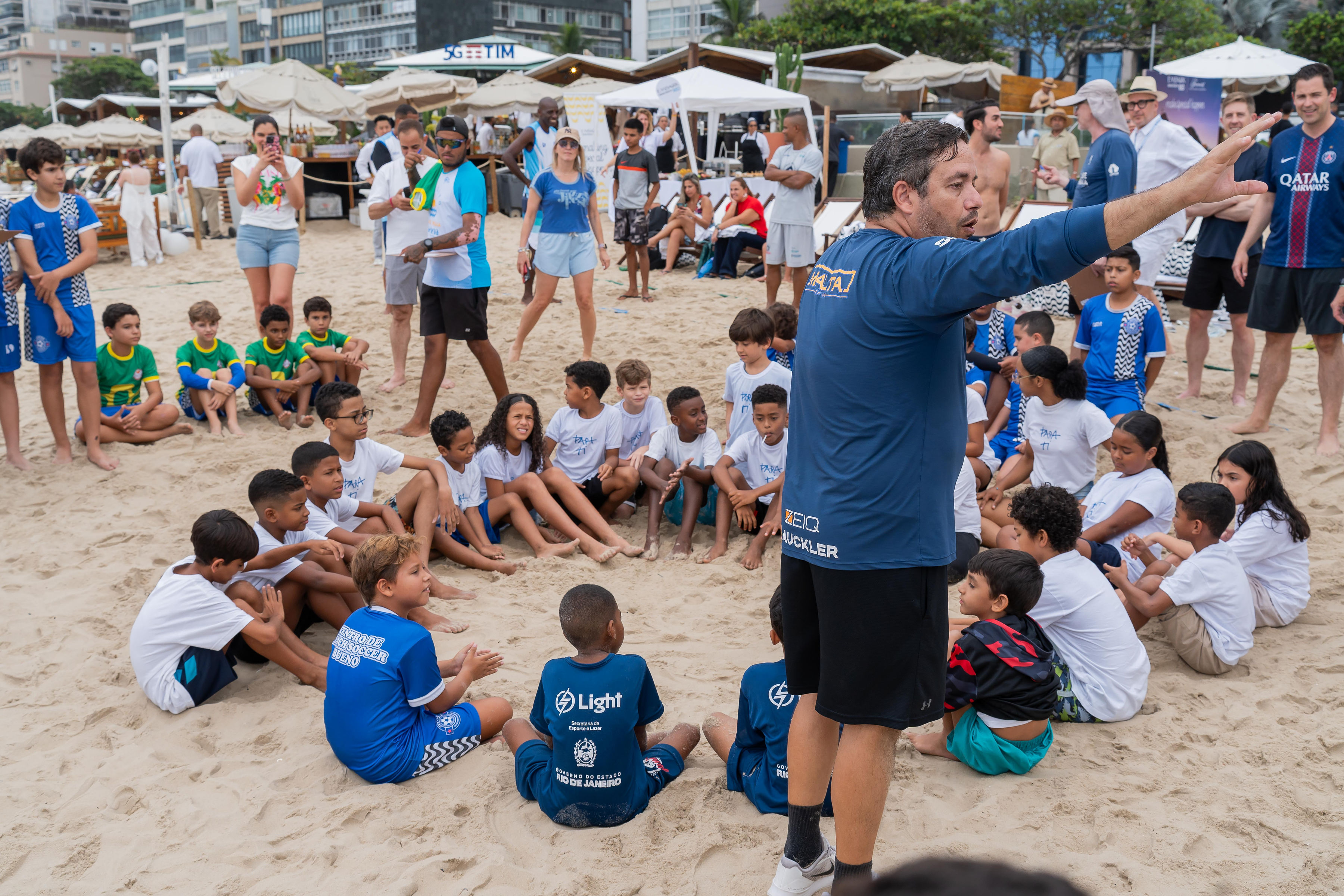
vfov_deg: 37.2
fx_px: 1330
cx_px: 672
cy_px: 448
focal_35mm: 36
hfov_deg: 53.6
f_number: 5.6
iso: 200
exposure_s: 1/500
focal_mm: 35
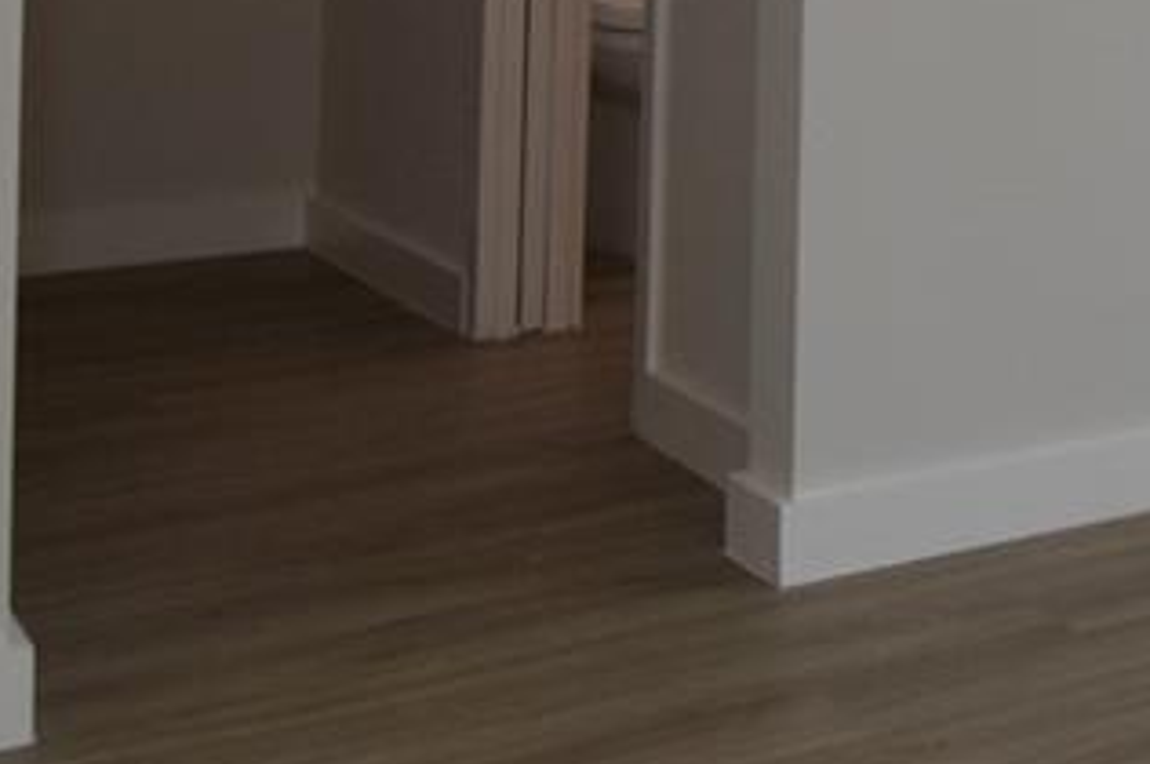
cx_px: 1998
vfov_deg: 16.2
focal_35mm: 76
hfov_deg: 20.2
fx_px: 2425
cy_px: -415
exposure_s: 1/125
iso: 200
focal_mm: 10
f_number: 5.6
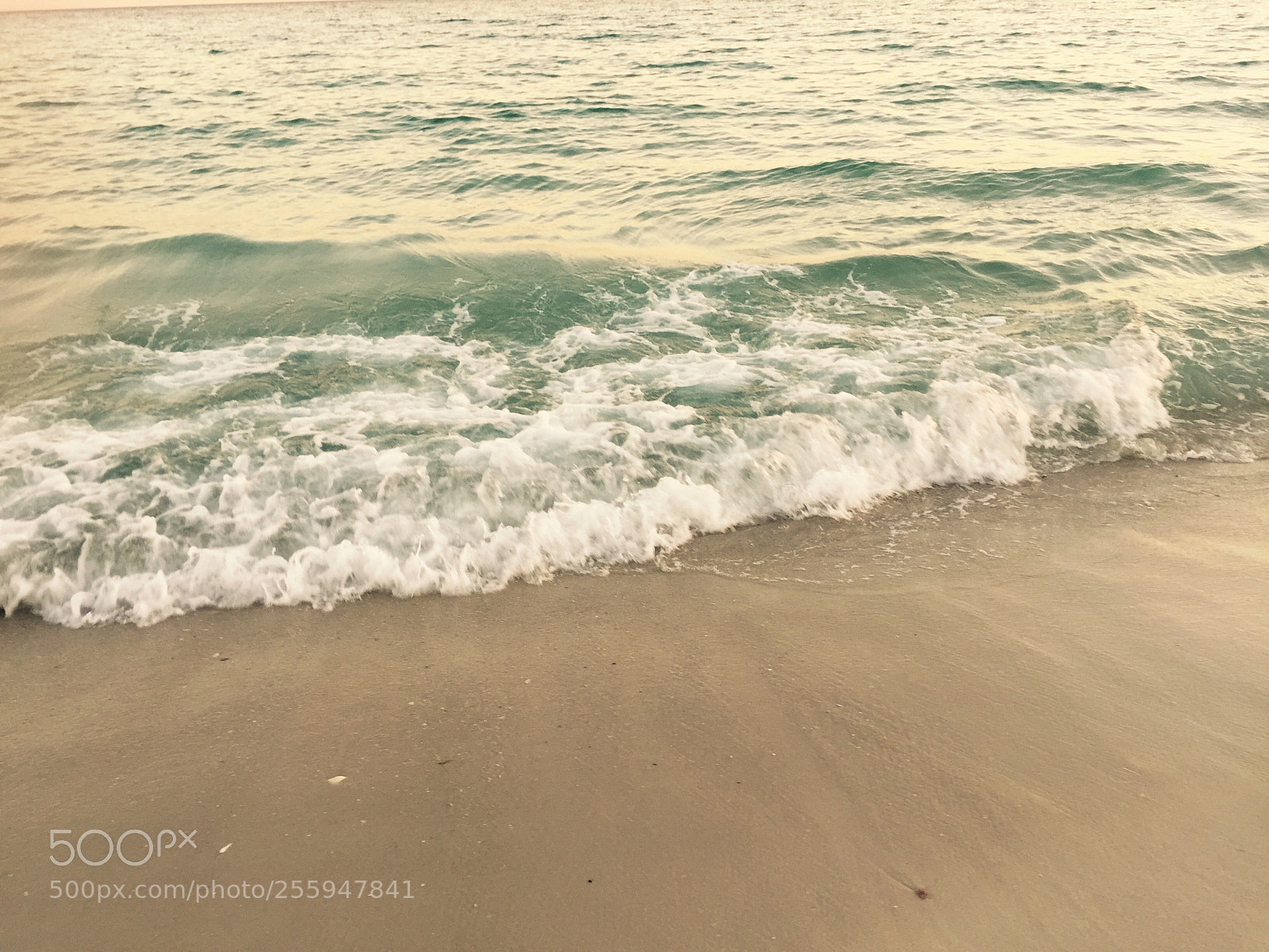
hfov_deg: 61.7
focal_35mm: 29
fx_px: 1063
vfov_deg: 48.2
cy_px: 476
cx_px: 634
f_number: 2.2
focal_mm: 4.15
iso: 40
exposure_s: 1/120
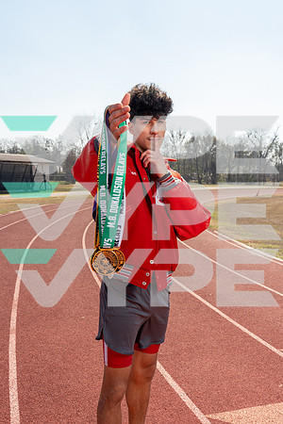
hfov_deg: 35.1
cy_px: 212
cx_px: 142
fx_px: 448
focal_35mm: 38
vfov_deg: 50.7
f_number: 9
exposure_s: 1/200
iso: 125
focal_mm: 38
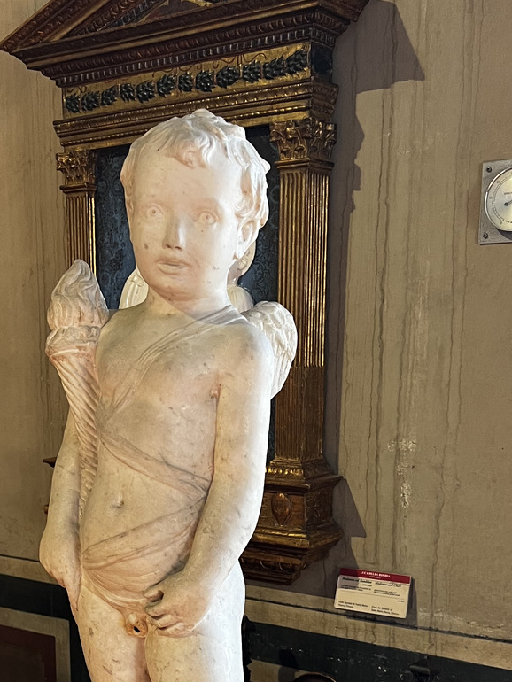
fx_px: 1064
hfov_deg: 27.0
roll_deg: -0.7
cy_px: 570
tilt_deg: -11.2
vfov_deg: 34.2
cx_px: 196
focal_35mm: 54
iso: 125
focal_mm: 5.7
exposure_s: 1/61
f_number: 1.5
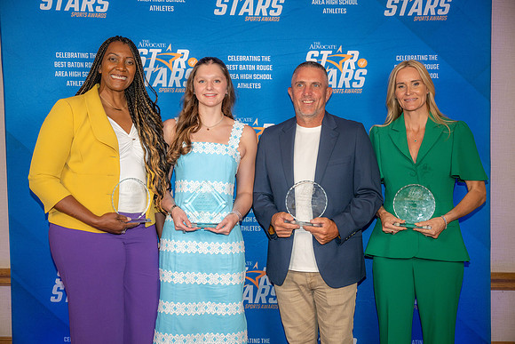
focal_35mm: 41
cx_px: 258
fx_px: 587
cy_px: 172
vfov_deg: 32.6
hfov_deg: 47.4
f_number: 3.2
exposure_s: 1/160
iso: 320
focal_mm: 41
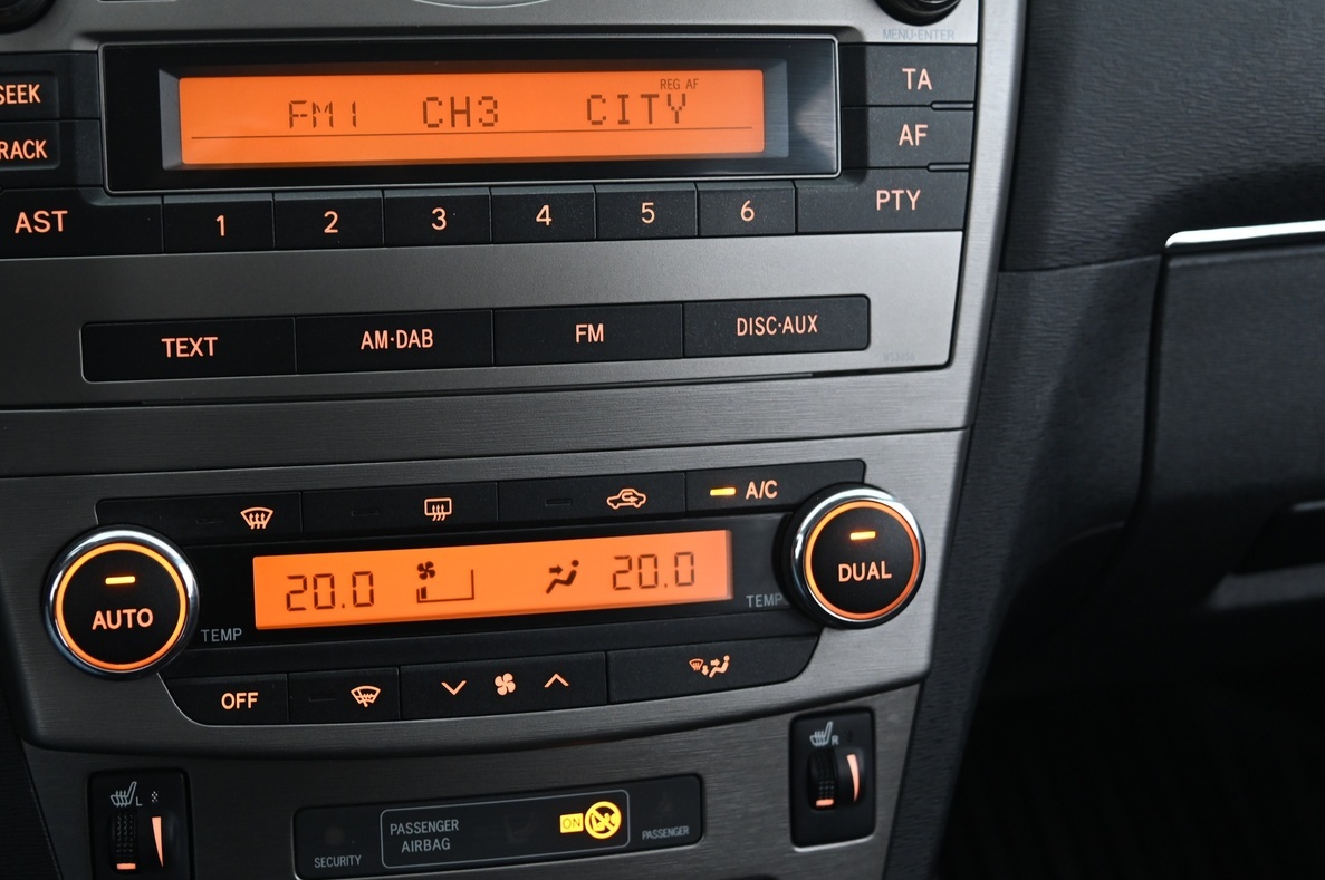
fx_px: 1912
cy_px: 404
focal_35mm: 52
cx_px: 460
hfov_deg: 37.9
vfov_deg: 25.9
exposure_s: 1/13
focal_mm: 38
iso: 2000
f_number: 4
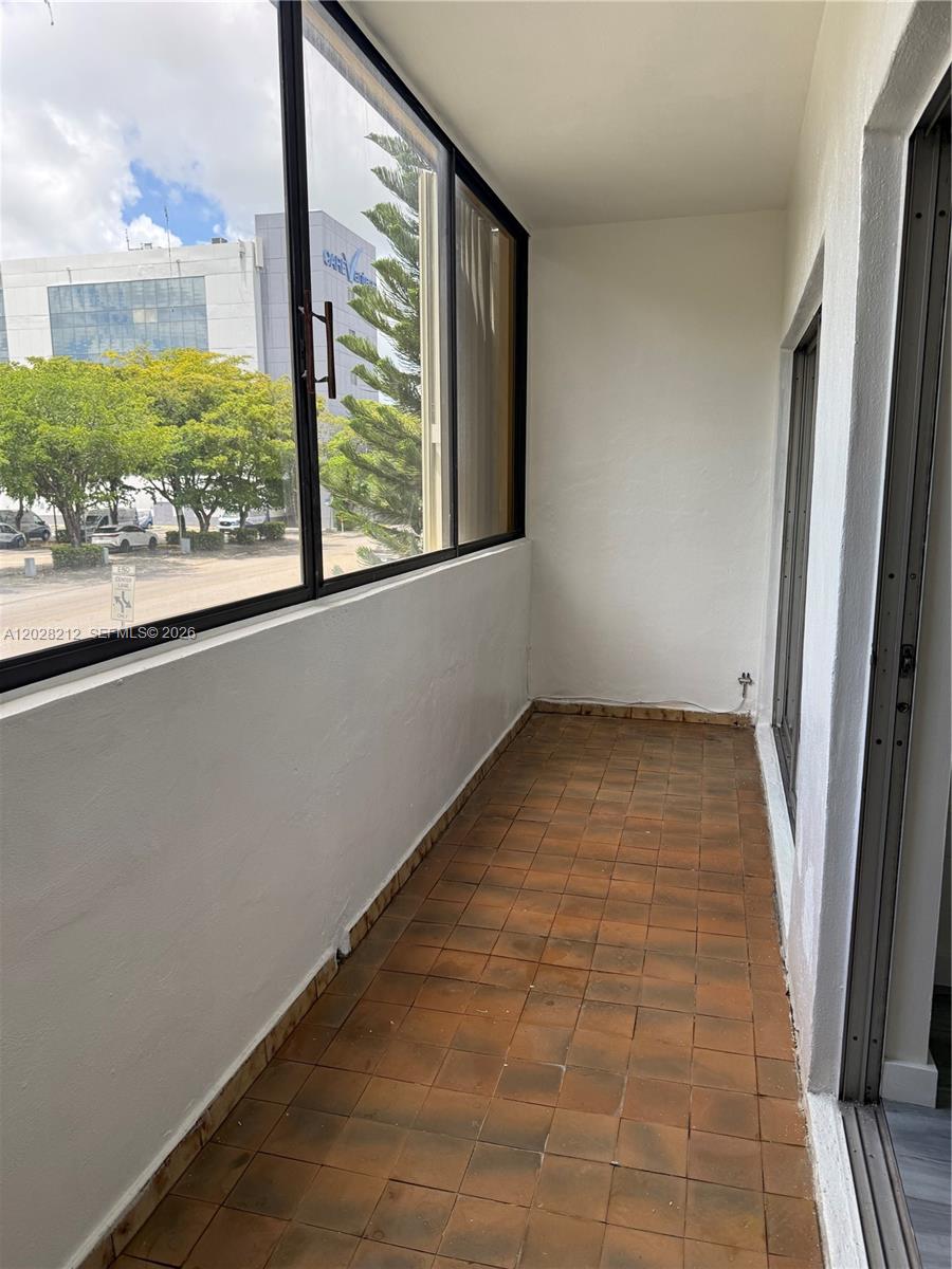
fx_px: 880
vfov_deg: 71.6
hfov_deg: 56.8
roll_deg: -0.5
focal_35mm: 24
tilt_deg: -9.1
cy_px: 634
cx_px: 476
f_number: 1.78
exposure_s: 1/643
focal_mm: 6.76
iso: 100
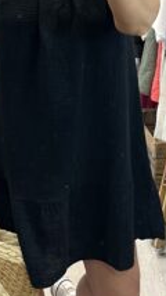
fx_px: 400
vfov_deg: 40.2
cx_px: 35
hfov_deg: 23.1
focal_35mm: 51
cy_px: 104
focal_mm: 5.1
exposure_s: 1/50
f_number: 1.6
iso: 100
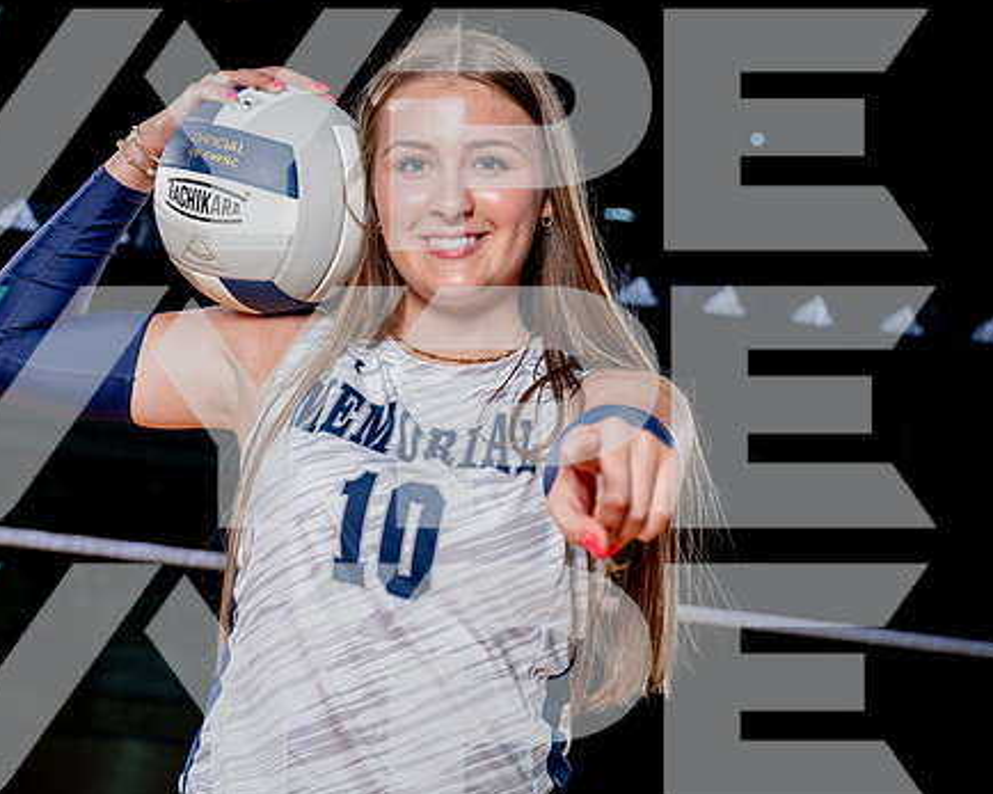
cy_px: 408
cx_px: 352
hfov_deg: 21.0
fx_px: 2674
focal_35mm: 91
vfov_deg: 16.9
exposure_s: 1/250
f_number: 5.6
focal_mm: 70
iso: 250
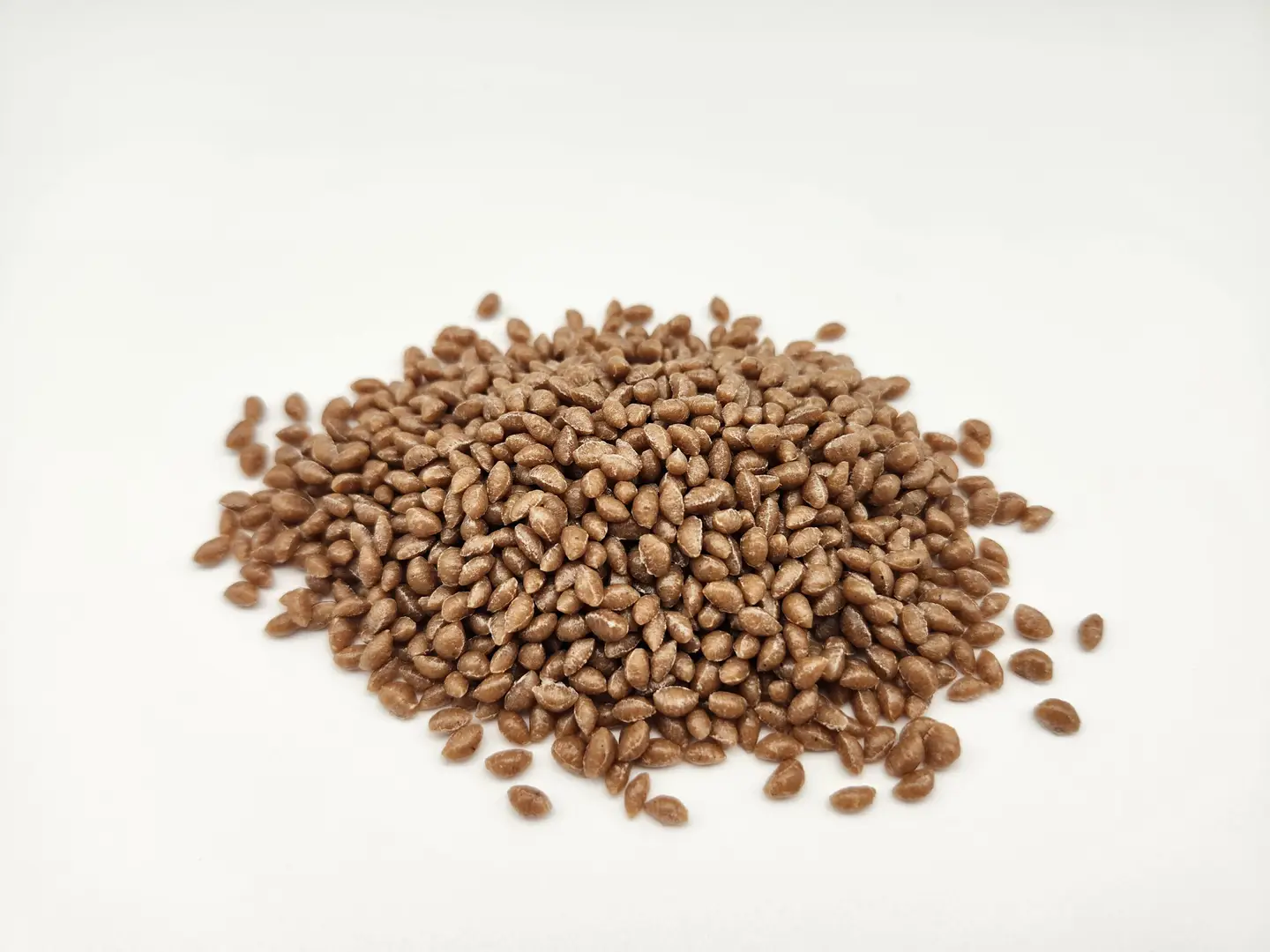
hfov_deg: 73.9
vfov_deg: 58.9
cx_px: 635
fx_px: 844
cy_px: 476
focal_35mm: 23
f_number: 1.8
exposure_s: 1/180
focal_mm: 5.54
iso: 25
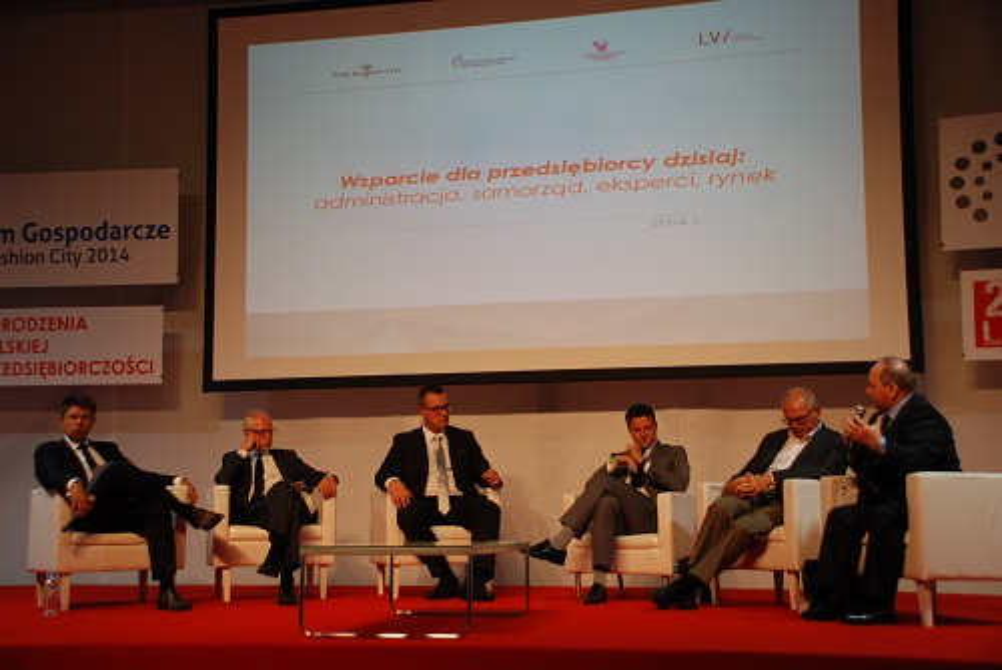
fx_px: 1295
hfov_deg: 42.3
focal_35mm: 46
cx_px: 501
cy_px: 335
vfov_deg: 29.0
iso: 200
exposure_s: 1/40
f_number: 4.2
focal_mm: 31
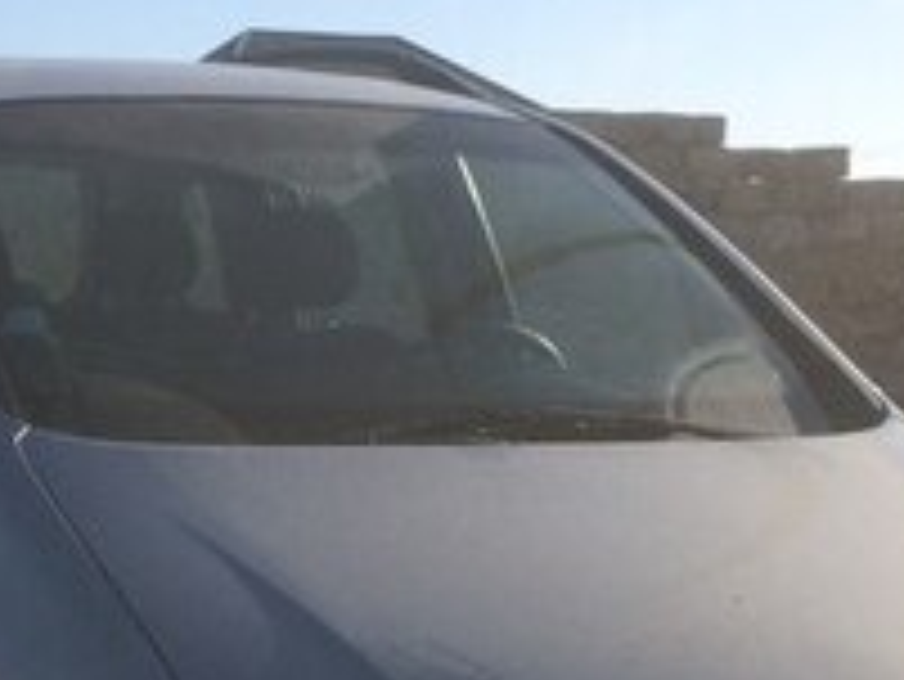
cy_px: 804
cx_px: 81
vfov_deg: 15.1
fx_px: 2482
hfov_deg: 20.2
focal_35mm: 95
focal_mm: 4.15
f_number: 2.2
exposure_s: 1/2283
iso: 32
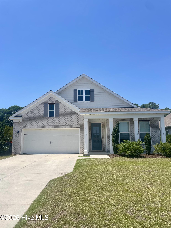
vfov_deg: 67.3
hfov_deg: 53.1
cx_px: 86
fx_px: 171
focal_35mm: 26
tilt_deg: +11.3
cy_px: 114
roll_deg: +1.4
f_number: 1.6
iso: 32
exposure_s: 1/4651
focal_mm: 4.2
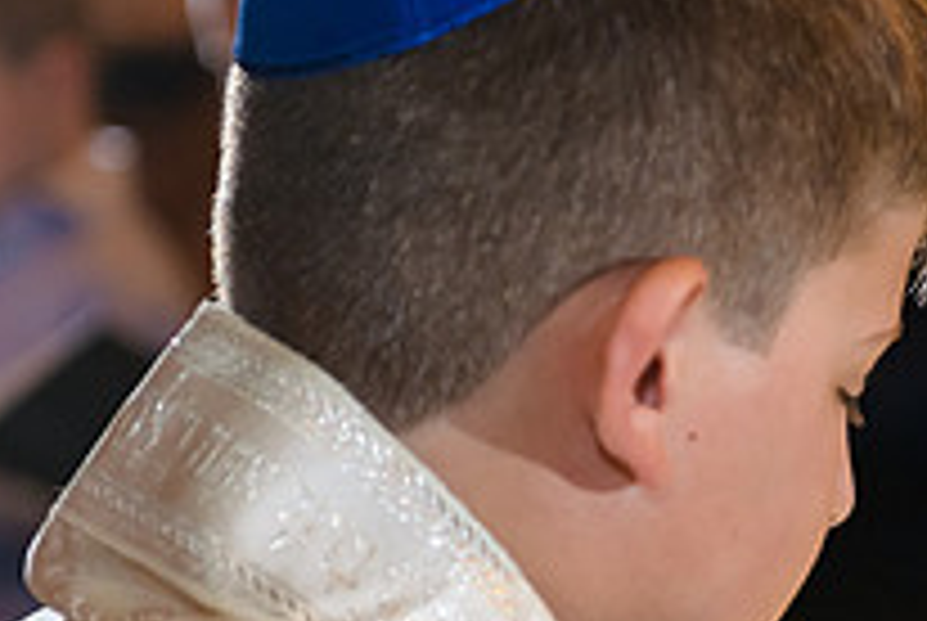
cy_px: 673
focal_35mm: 197
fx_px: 5080
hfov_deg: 10.4
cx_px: 891
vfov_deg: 7.0
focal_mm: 70
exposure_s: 1/125
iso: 1600
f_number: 3.2
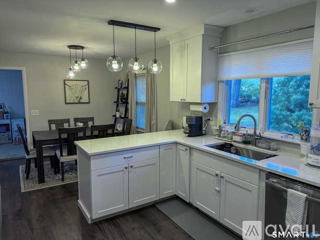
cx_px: 160
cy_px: 120
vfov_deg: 56.8
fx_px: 222
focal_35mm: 24
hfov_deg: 71.6
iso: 160
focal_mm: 6.76
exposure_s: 1/120
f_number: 1.8
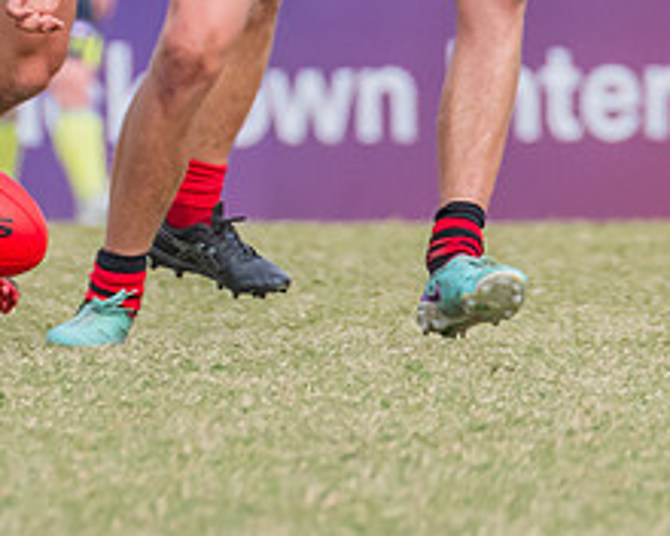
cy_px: -91
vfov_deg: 0.7
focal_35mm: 2080
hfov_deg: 0.9
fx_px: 41245
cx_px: -241
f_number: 8
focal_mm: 420
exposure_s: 1/1250
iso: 800
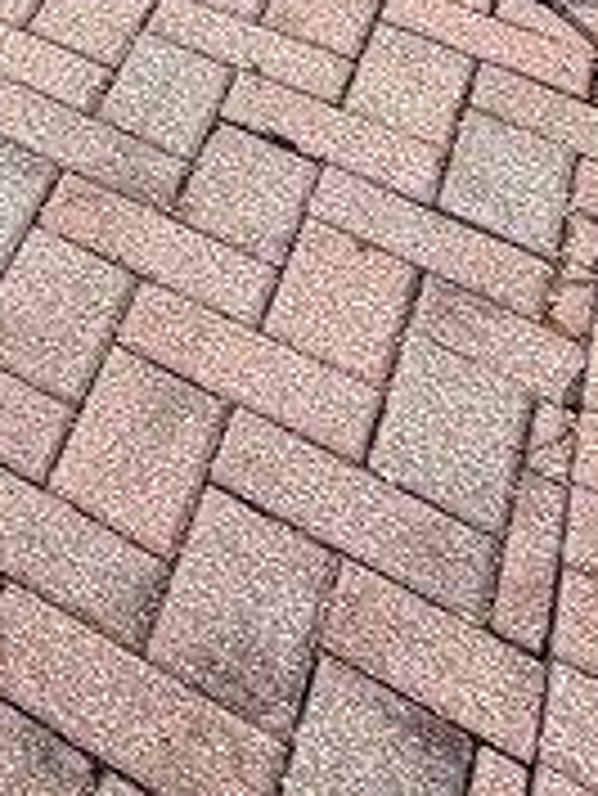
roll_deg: -2.1
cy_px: -643
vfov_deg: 18.6
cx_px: -773
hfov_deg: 13.8
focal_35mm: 81
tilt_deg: -18.5
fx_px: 1863
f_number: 2.2
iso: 40
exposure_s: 1/502
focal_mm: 2.22
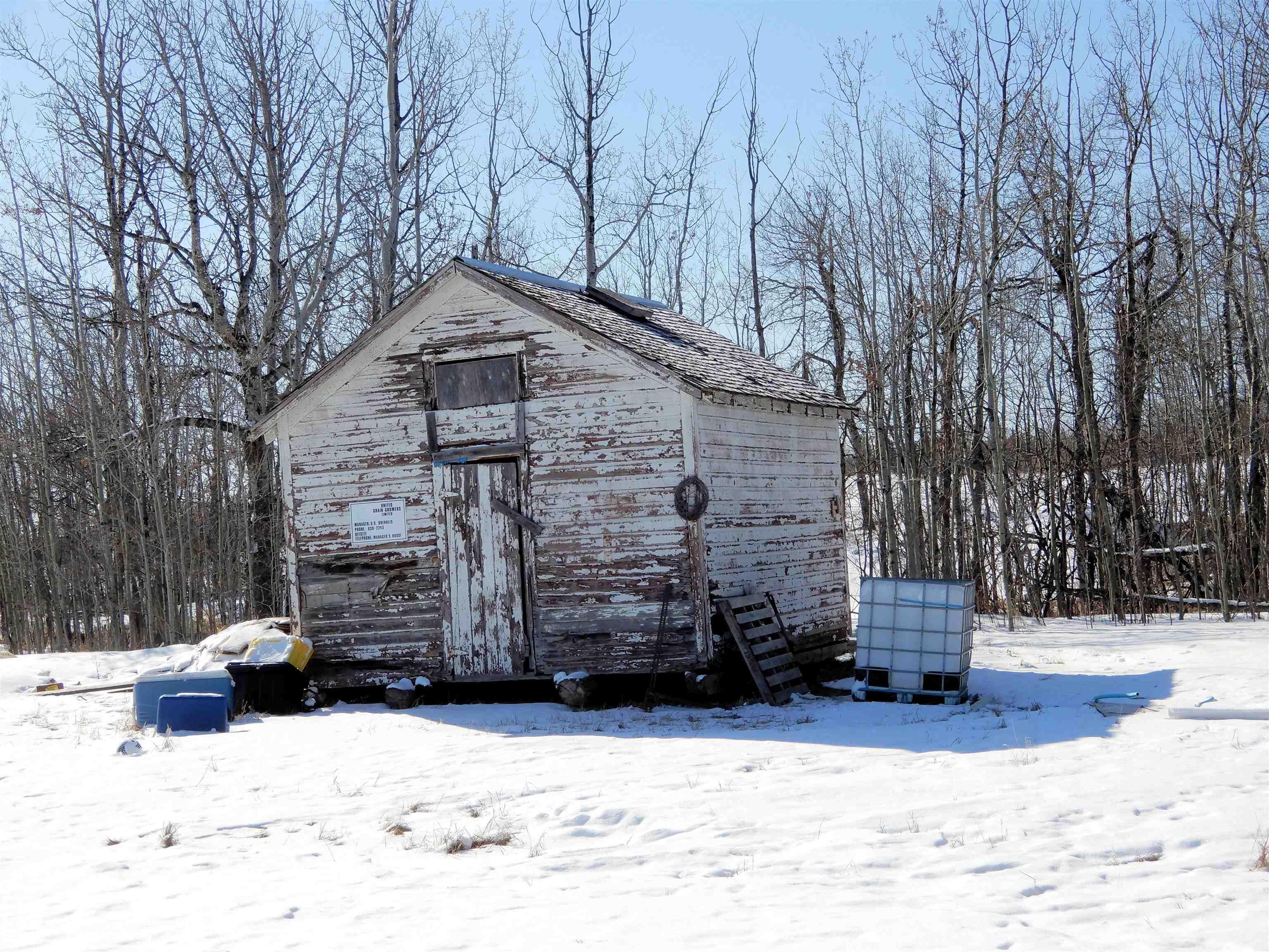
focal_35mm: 57
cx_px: 634
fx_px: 2090
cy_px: 476
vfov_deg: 25.7
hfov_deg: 33.8
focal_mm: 10.2
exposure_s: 1/1000
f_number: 4.5
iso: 80
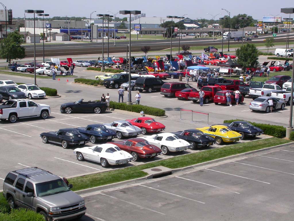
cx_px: 147
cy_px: 110
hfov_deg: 28.6
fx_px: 578
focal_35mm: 68
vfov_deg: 21.6
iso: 100
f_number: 7.4
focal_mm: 14.2
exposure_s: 1/408
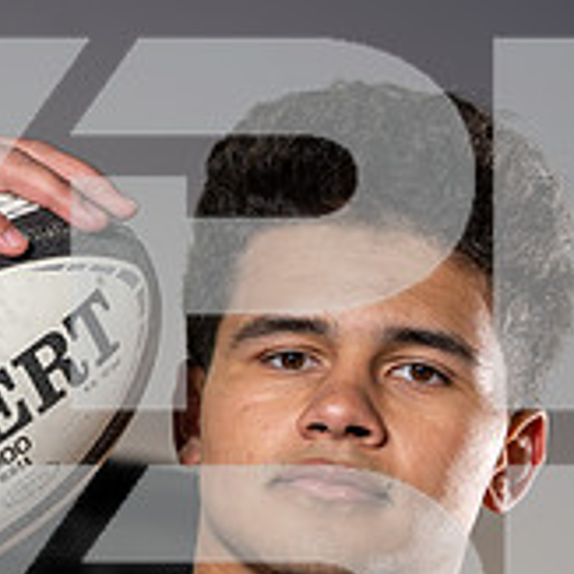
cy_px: 653
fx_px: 3002
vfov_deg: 10.8
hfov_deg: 10.8
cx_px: 14
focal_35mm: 160
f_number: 4.5
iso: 160
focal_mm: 53
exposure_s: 1/250
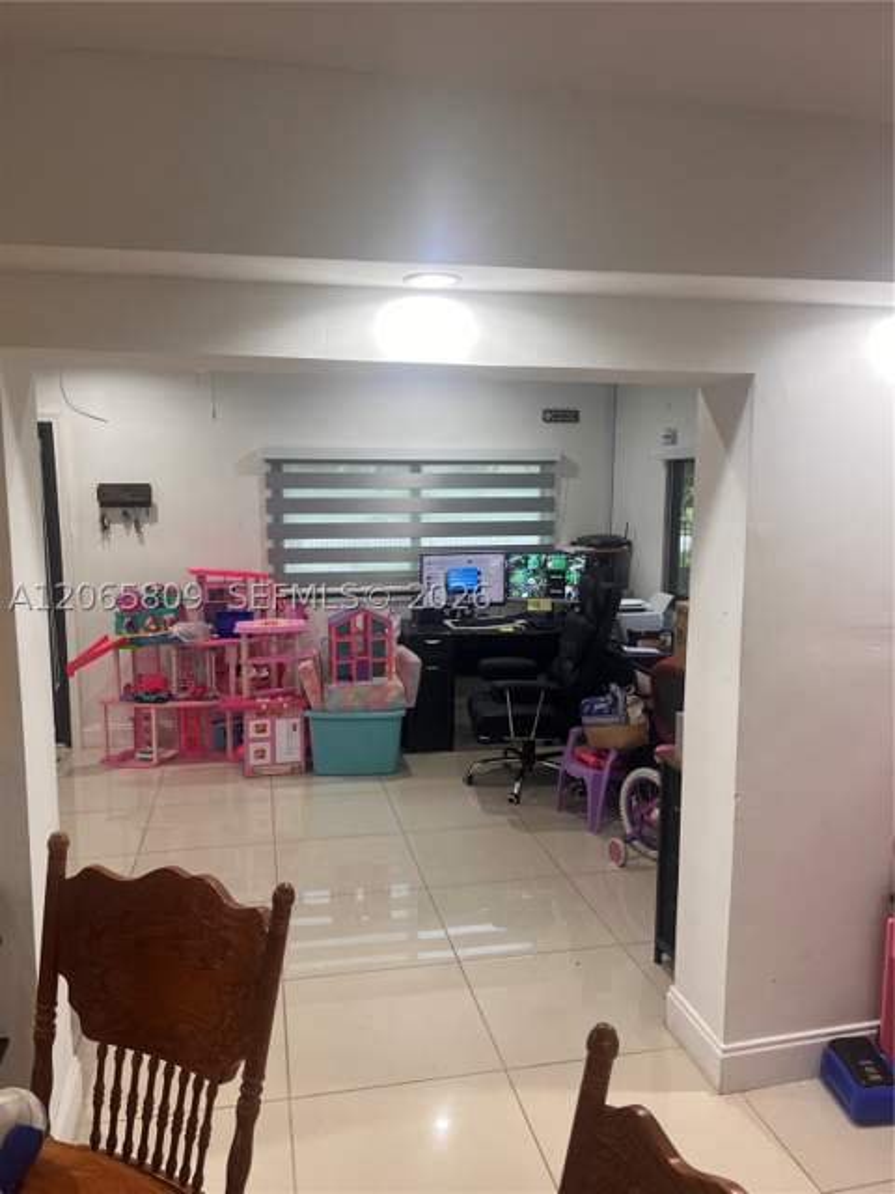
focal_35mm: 26
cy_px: 597
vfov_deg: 67.3
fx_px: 896
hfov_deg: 53.1
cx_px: 448
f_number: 1.6
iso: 64
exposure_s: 1/60
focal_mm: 5.1
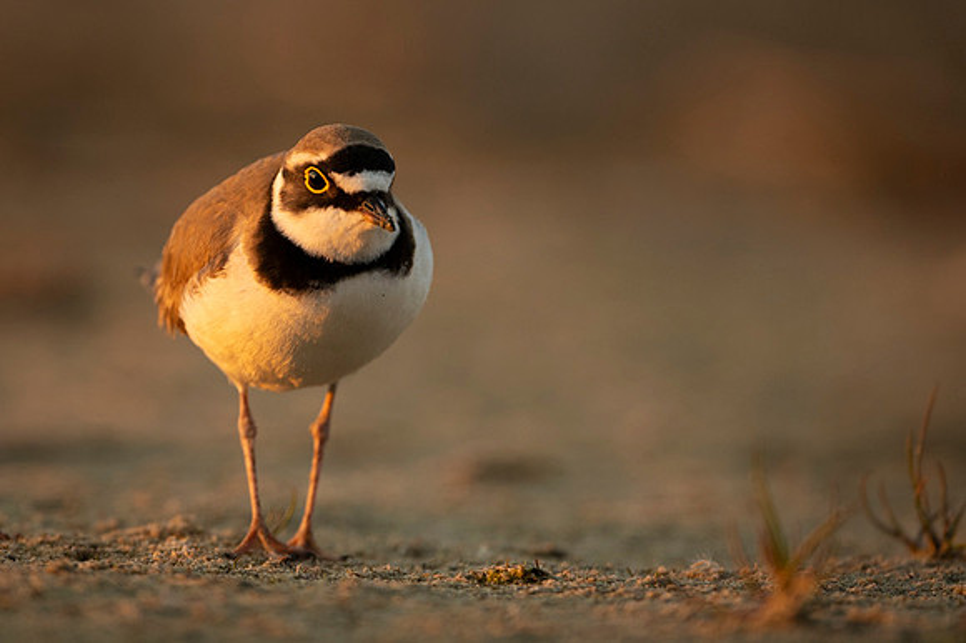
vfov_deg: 1.6
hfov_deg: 2.3
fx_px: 23642
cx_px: 296
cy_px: 204
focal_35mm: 882
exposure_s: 1/500
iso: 640
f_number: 4
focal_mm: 500
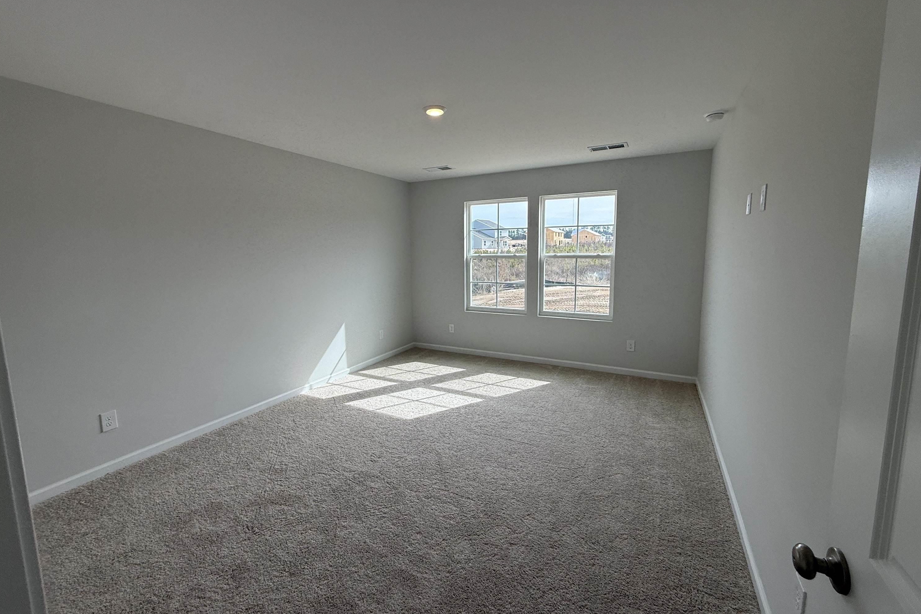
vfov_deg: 77.3
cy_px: 292
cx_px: 460
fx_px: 384
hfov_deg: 100.4
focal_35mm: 15
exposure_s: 1/372
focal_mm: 2.22
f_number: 2.2
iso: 50
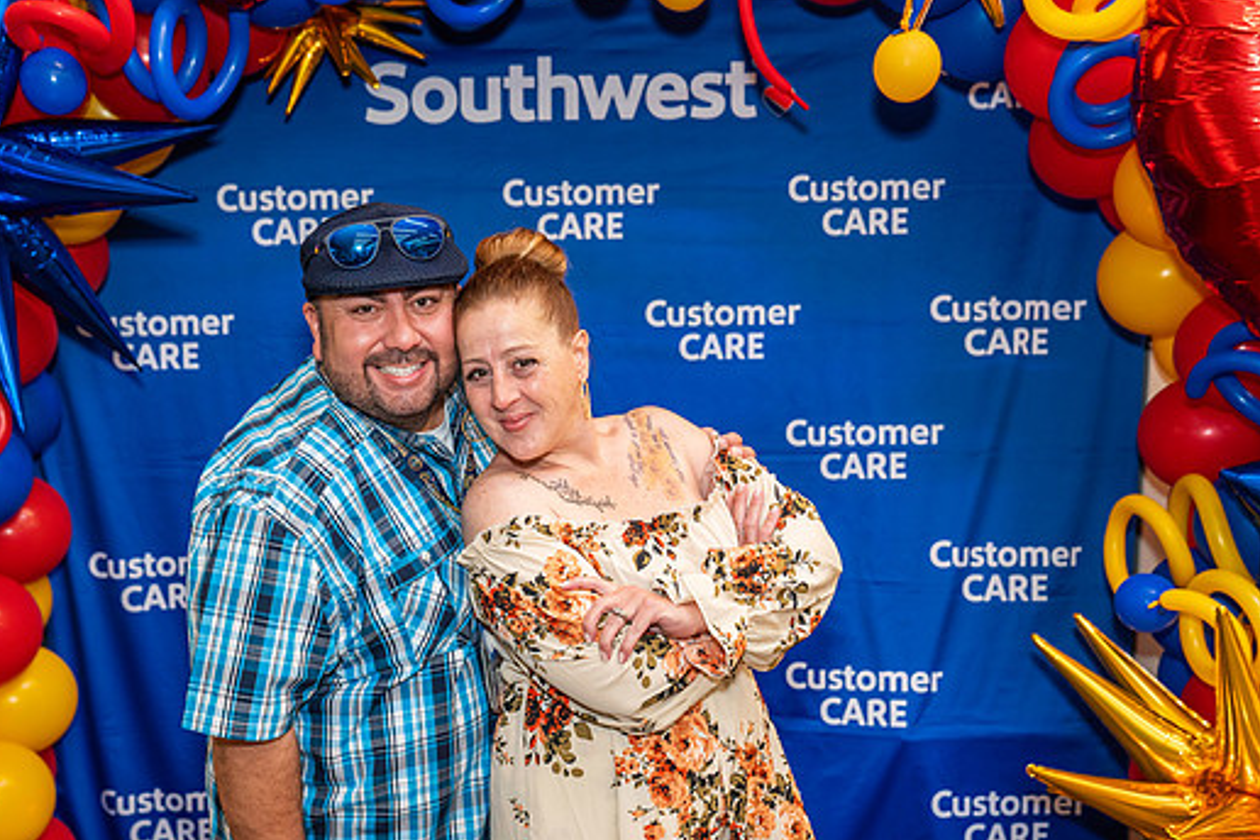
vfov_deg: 29.9
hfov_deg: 43.5
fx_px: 1575
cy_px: 441
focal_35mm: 45
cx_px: 554
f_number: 4
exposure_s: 1/160
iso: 1250
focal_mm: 40
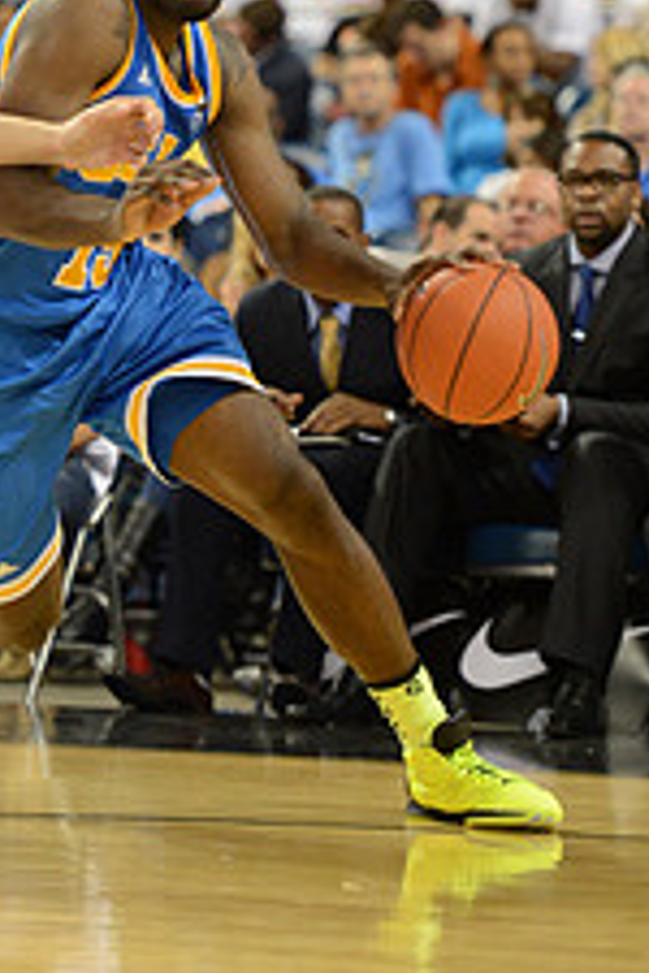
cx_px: 84
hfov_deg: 4.9
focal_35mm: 280
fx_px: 7571
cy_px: 56
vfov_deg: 7.3
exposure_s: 1/1000
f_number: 2.8
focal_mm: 140
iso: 3200
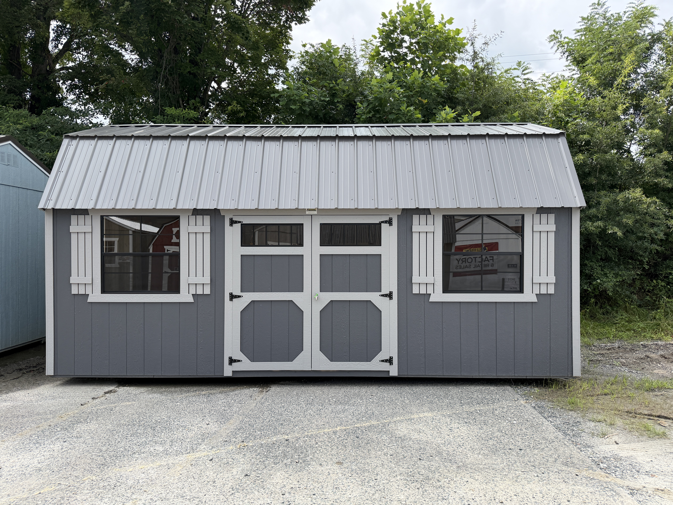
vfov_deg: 56.8
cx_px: 336
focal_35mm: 24
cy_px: 252
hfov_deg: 71.6
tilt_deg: -1.3
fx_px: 467
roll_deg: +0.0
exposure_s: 1/3021
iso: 100
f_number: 1.78
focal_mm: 6.76
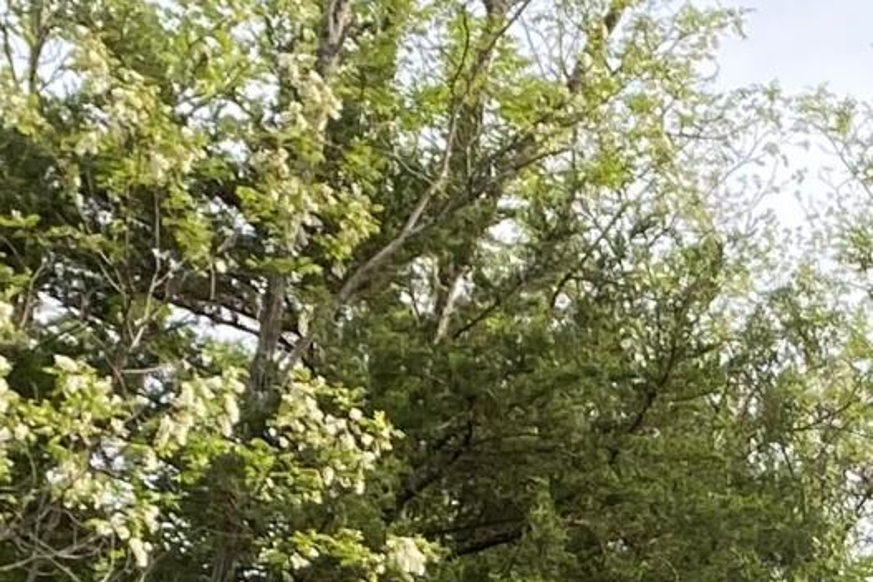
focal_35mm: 154
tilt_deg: -2.6
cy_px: 1680
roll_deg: +0.3
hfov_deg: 12.6
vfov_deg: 7.8
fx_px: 3733
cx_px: 1343
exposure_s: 1/429
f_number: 1.8
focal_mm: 4.25
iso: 32
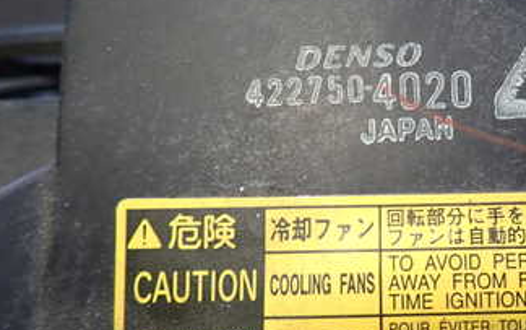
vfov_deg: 26.4
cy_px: 146
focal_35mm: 49
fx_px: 703
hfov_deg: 39.5
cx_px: 419
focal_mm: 4.5
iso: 100
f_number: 2
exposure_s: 1/80
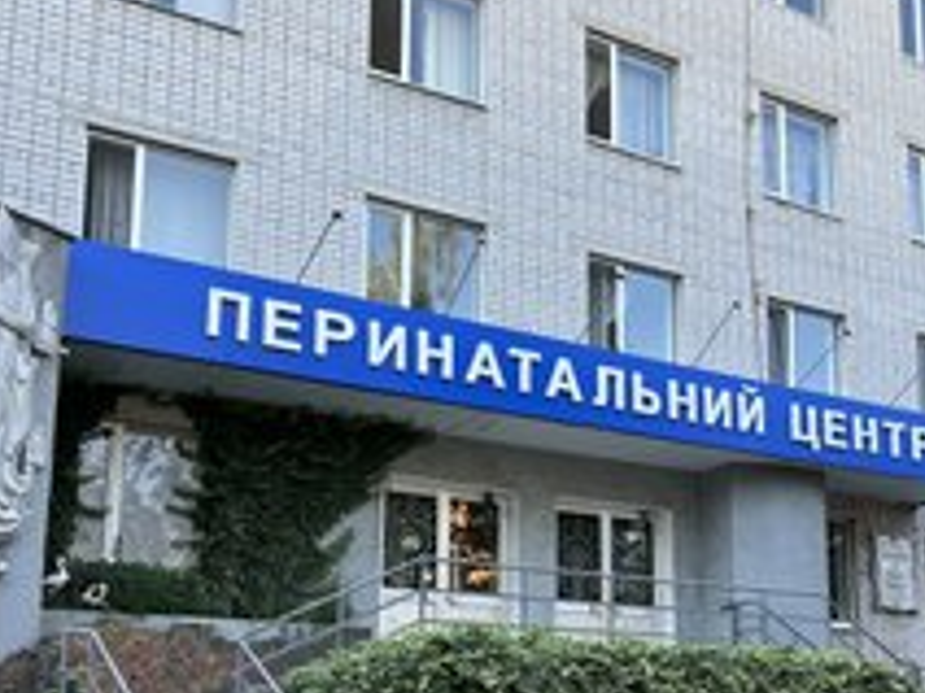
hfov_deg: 38.3
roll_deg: +1.6
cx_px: 646
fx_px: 1309
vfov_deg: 29.2
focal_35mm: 49
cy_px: 527
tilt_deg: +10.2
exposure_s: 1/458
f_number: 1.5
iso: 50
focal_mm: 5.7
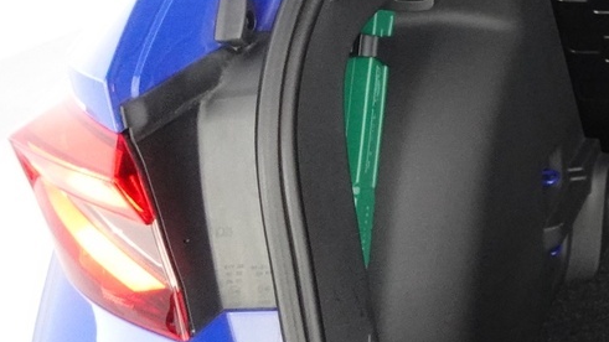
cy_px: -42
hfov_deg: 20.7
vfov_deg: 14.2
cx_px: 980
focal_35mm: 83
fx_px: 1340
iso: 2000
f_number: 1.8
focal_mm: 9.4
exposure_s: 1/60
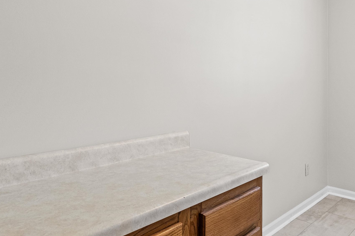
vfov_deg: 47.3
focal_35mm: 27
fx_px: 266
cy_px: 84
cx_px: 247
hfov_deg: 65.0
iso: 400
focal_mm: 10
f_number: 5.6
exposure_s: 1/7
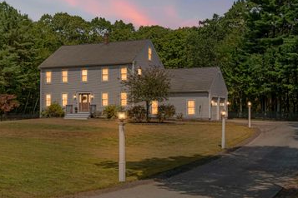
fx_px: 406
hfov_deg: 40.3
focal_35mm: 49
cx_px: 137
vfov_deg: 27.5
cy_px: 90
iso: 800
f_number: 8
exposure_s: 1/1500
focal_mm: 35
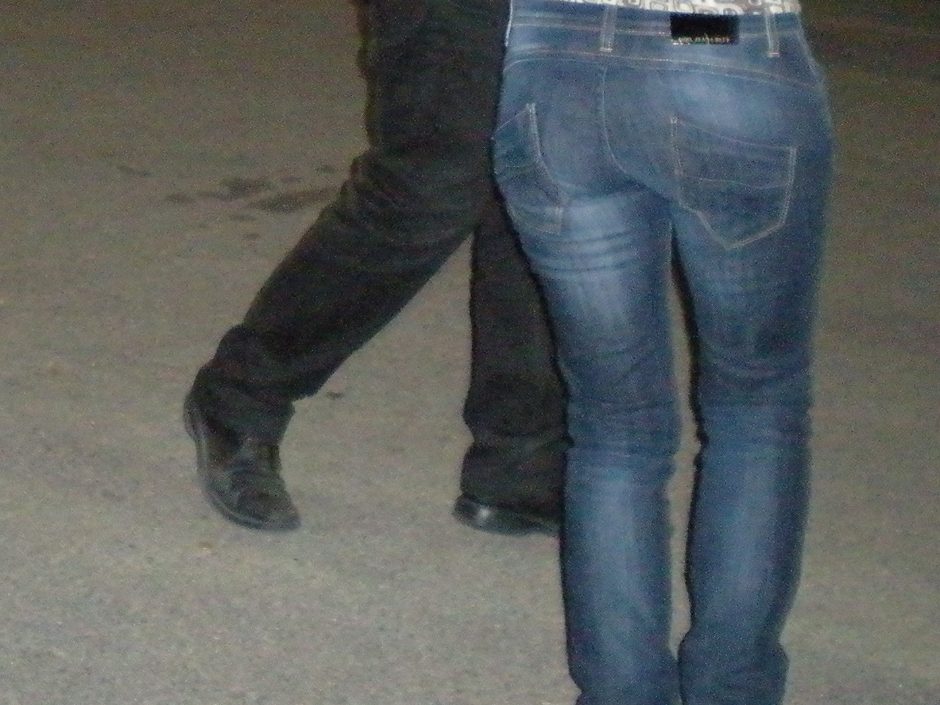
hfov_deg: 21.7
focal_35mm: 89
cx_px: 178
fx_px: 2416
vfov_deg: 16.0
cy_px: -113
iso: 800
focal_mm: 6.3
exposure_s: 1/60
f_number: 3.1
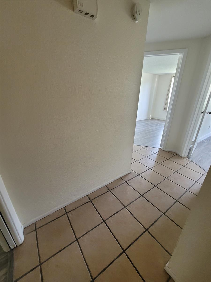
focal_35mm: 13
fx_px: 106
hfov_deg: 89.9
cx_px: 106
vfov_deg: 106.2
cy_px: 141
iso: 200
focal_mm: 2.2
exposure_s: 1/60
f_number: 2.2
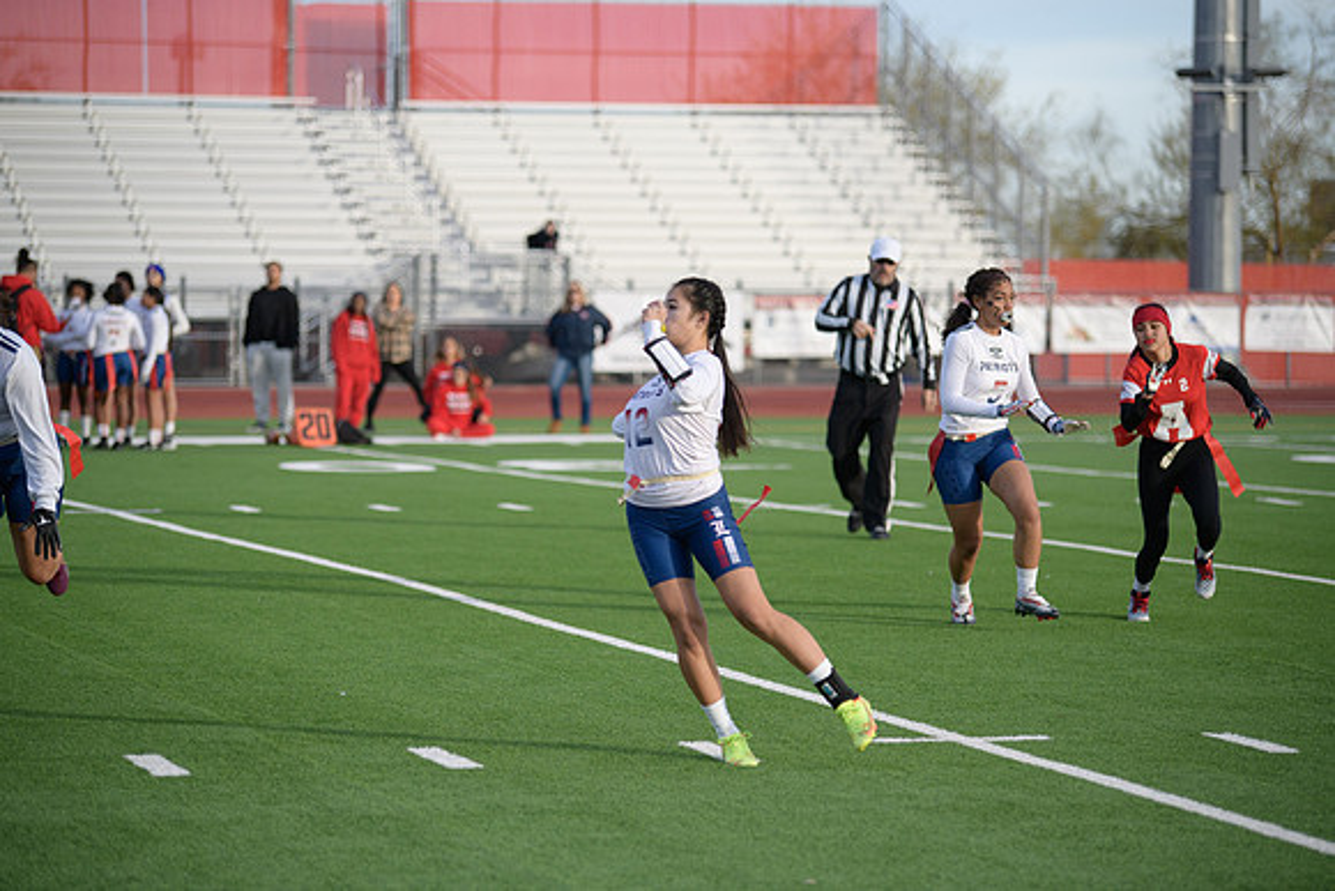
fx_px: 5007
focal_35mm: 135
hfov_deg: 15.2
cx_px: 668
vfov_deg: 10.2
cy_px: 446
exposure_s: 1/4000
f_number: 2.8
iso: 640
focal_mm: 135
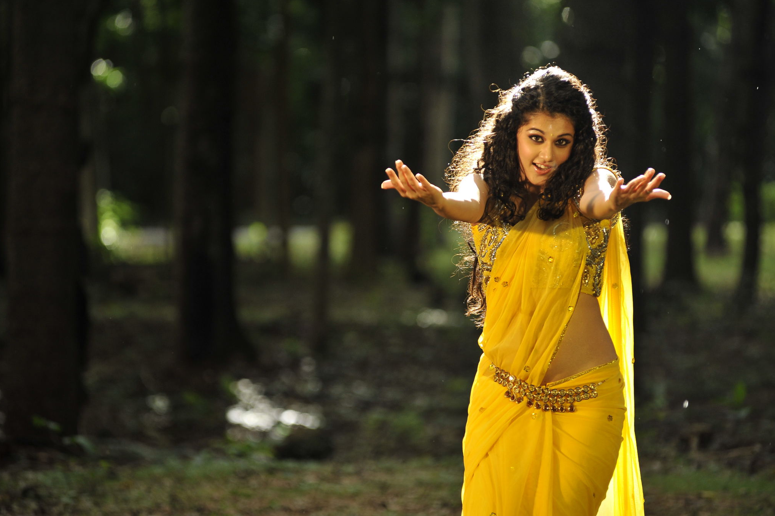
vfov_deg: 6.8
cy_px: 258
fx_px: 4327
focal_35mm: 201
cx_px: 387
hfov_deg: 10.2
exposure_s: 1/500
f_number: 4
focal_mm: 200
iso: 1000
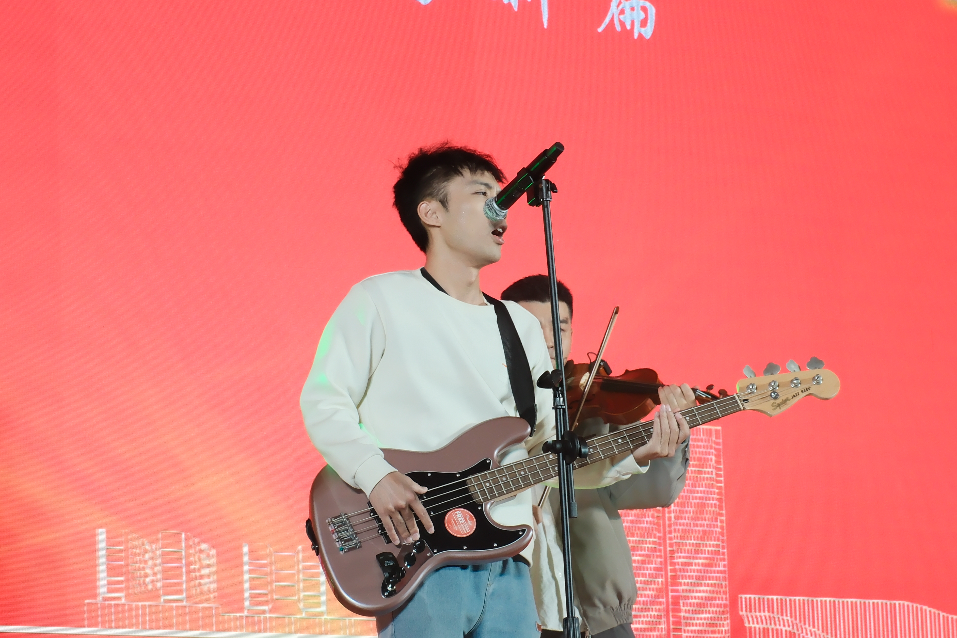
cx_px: 478
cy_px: 319
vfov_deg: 18.2
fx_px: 1994
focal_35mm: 75
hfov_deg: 27.0
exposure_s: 1/125
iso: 800
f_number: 5.6
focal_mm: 50
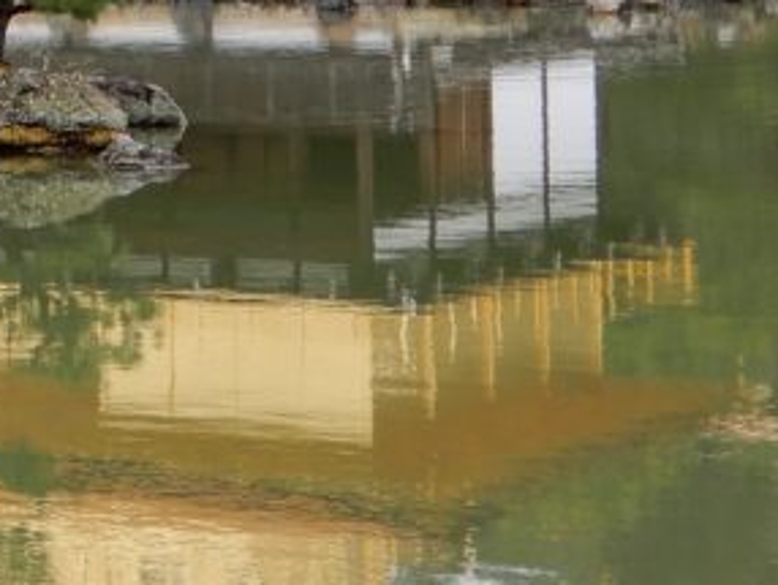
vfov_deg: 8.2
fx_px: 4026
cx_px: -389
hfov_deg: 10.6
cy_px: -199
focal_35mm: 179
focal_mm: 8.9
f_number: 4
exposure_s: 1/200
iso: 80
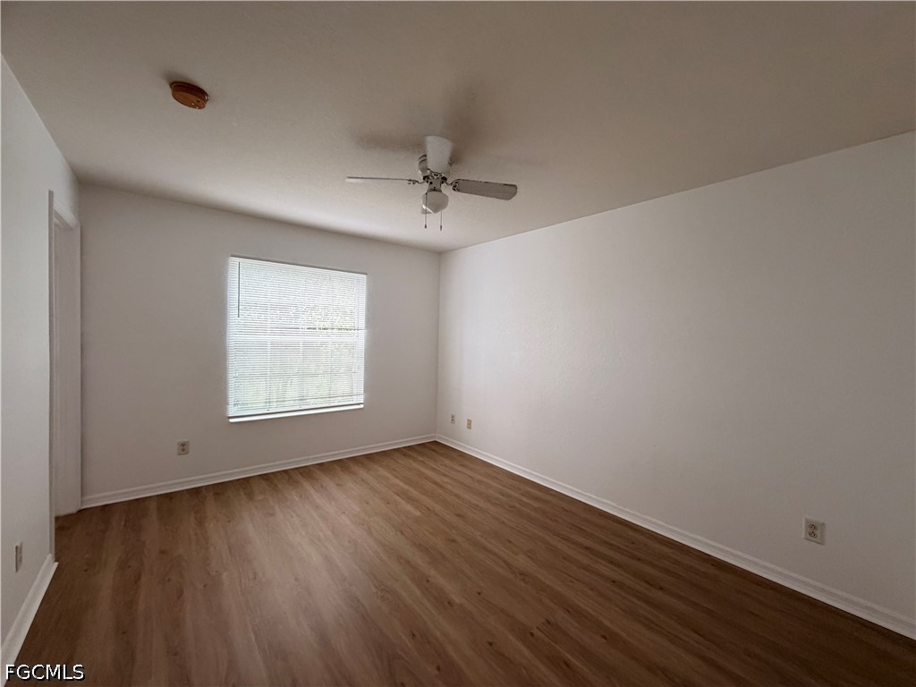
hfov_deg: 102.1
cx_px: 458
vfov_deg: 85.7
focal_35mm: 14
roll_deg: -1.0
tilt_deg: -2.2
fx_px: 370
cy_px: 344
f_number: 2.2
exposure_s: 1/120
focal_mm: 2.22
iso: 320
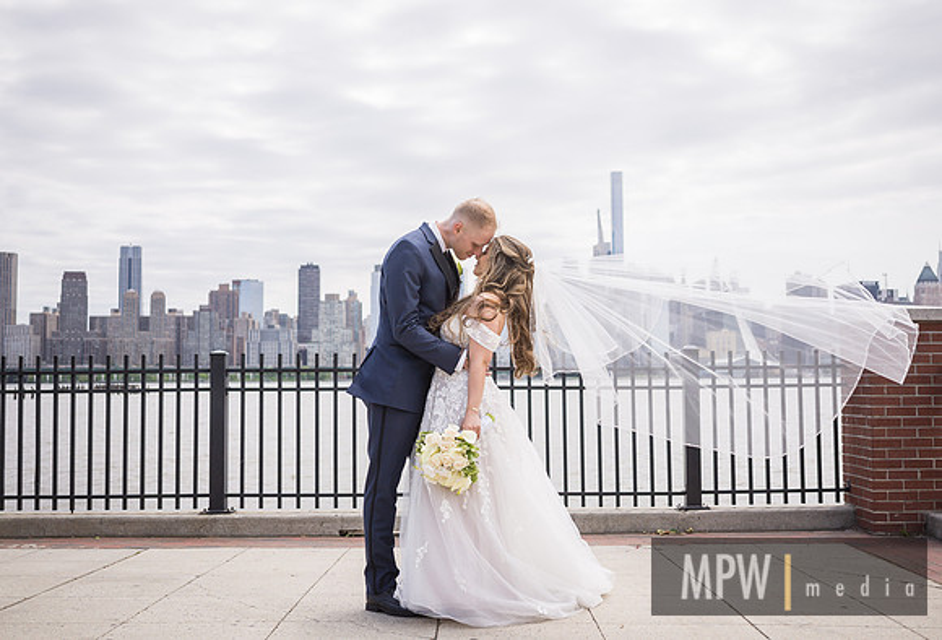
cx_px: 501
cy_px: 294
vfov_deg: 32.2
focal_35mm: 42
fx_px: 1106
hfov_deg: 46.1
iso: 100
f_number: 2.8
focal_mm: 35
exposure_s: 1/1250
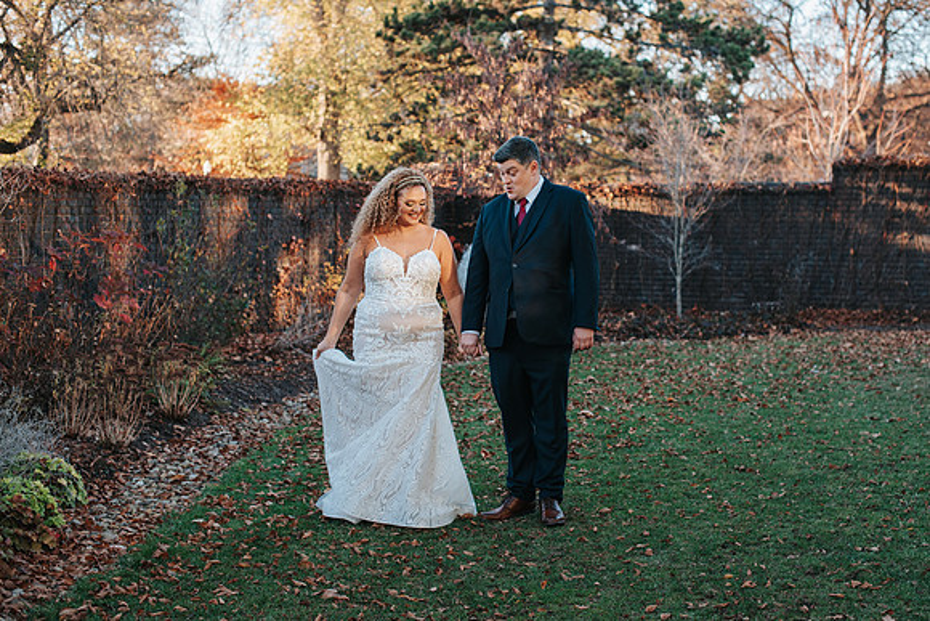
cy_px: 310
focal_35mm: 53
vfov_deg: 25.7
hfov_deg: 37.7
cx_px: 490
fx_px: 1361
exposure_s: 1/500
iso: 800
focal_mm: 50
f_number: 3.2
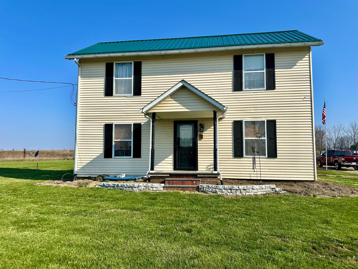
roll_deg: -0.5
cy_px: 134
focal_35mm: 24
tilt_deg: +5.3
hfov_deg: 71.6
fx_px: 248
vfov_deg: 56.8
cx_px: 179
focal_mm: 6.86
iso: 80
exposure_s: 1/5848
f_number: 1.78
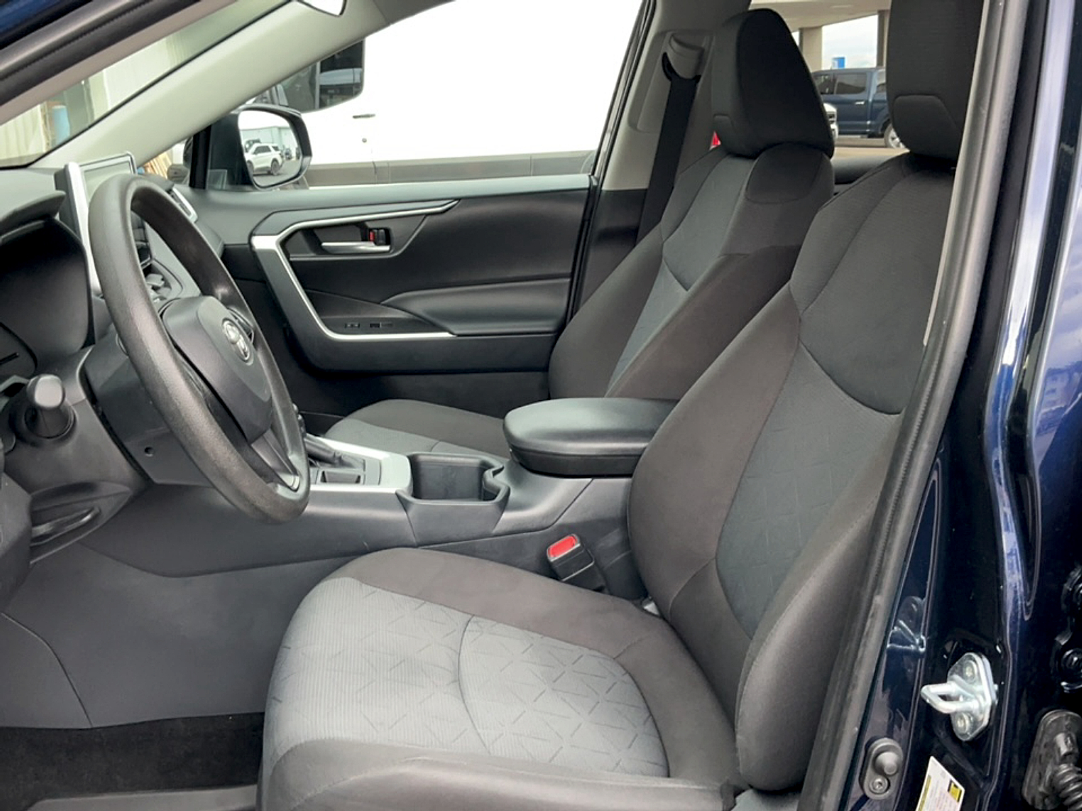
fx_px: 938
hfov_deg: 60.0
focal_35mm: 30
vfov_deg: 46.8
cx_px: 541
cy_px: 406
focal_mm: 3
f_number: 1.8
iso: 40
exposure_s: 1/60
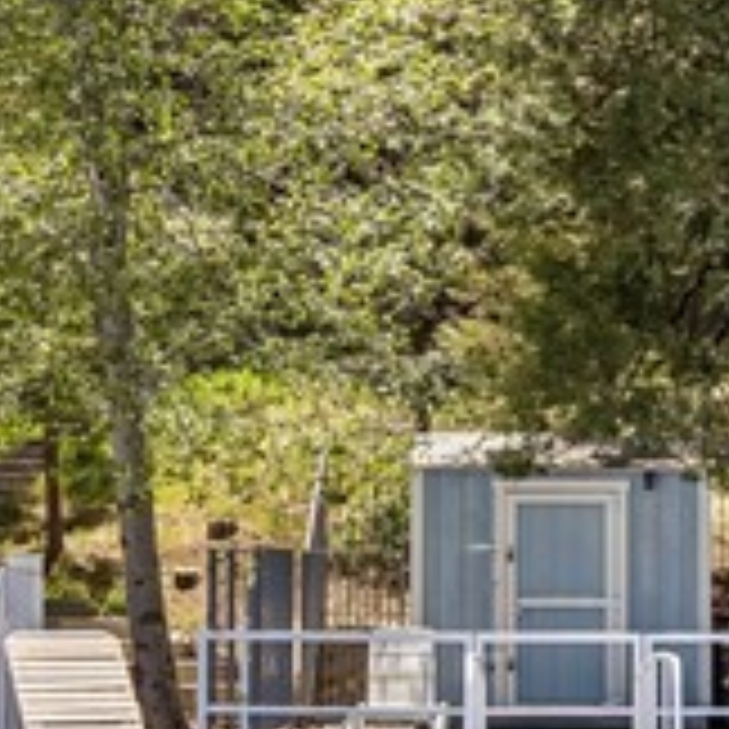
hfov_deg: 13.0
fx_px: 3193
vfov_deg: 13.0
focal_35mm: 134
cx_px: 558
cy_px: 549
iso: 110
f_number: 2.8
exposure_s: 1/50
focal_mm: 12.3
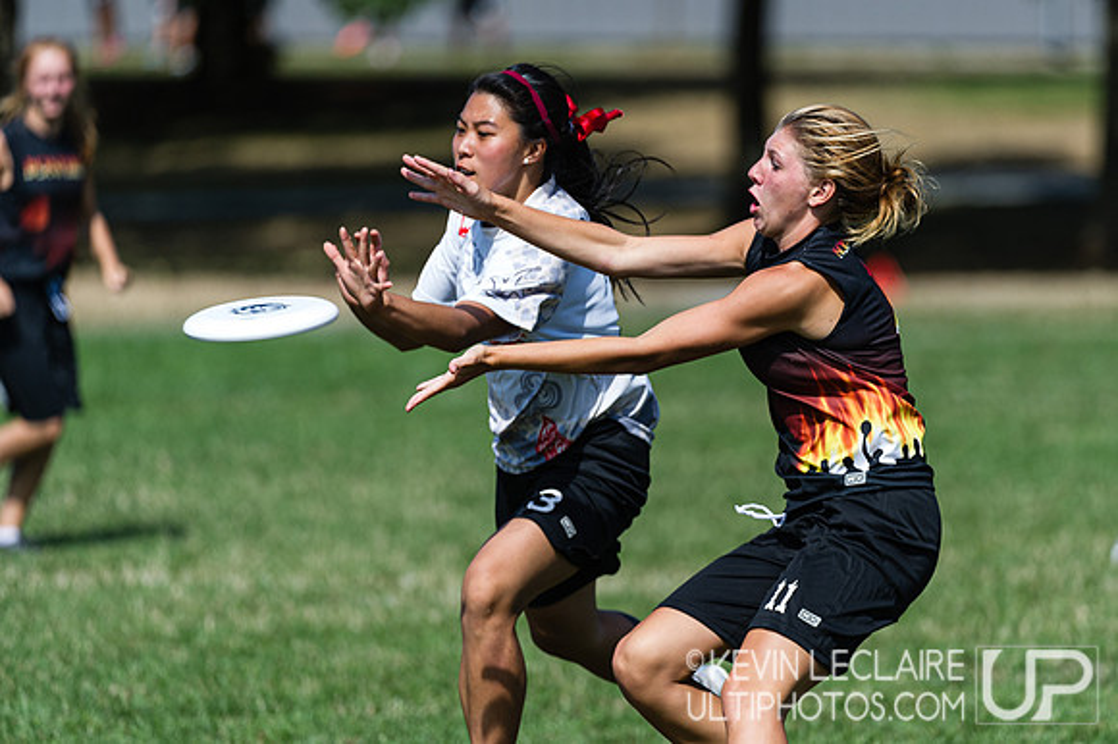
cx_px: 678
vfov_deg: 3.3
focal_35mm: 417
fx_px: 12931
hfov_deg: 5.0
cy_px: 364
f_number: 4
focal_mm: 340
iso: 400
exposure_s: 1/2500
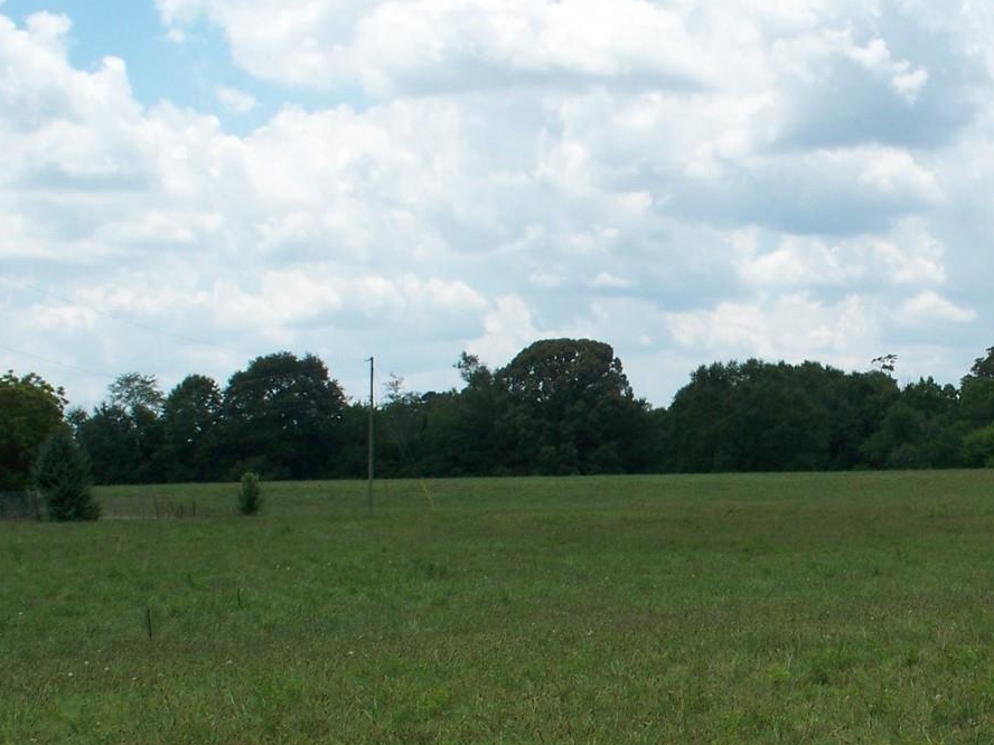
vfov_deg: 17.7
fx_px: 2383
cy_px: 480
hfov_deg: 22.9
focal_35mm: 83
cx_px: 918
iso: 64
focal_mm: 7.54
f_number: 5
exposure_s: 1/400
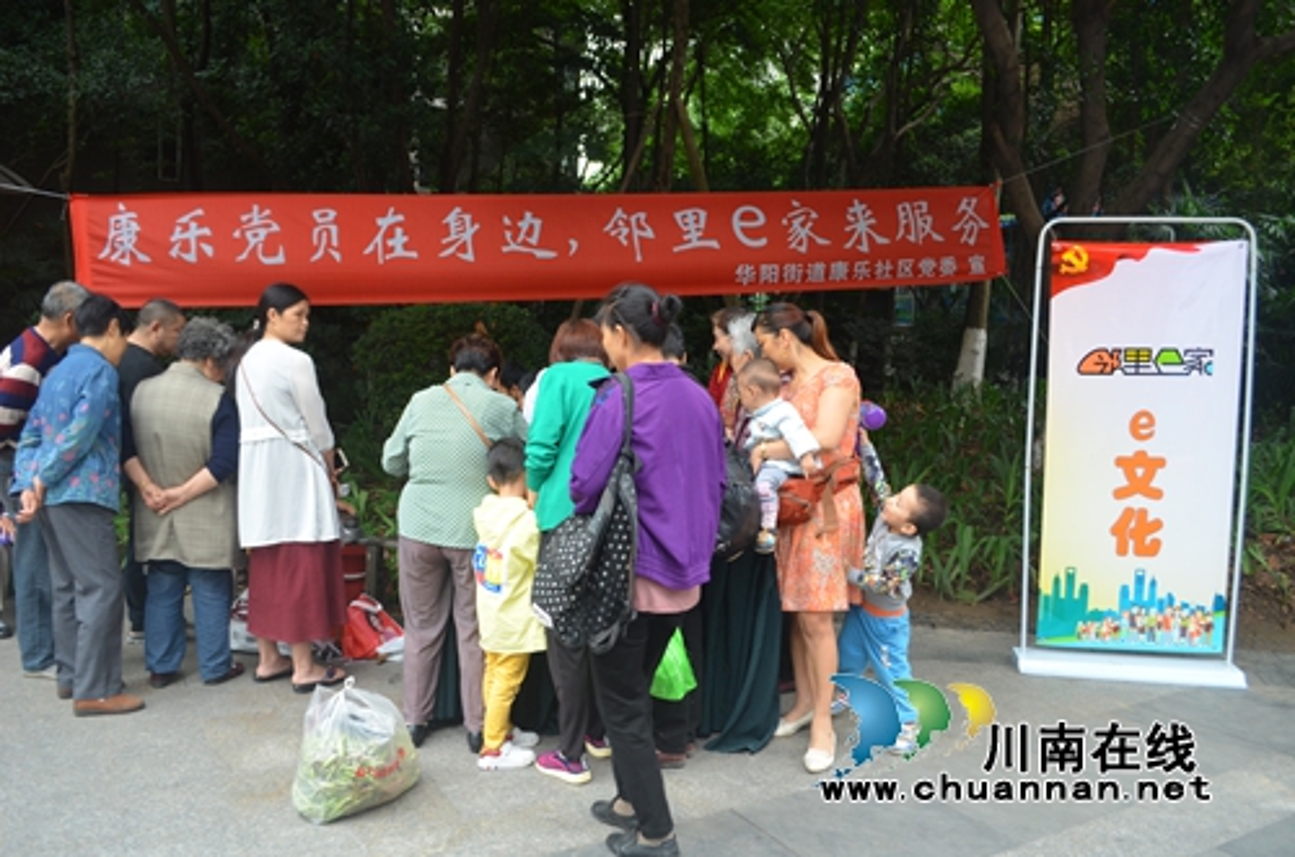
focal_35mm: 27
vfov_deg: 47.7
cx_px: 648
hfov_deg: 67.5
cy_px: 428
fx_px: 969
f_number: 4.8
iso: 400
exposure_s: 1/90
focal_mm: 18
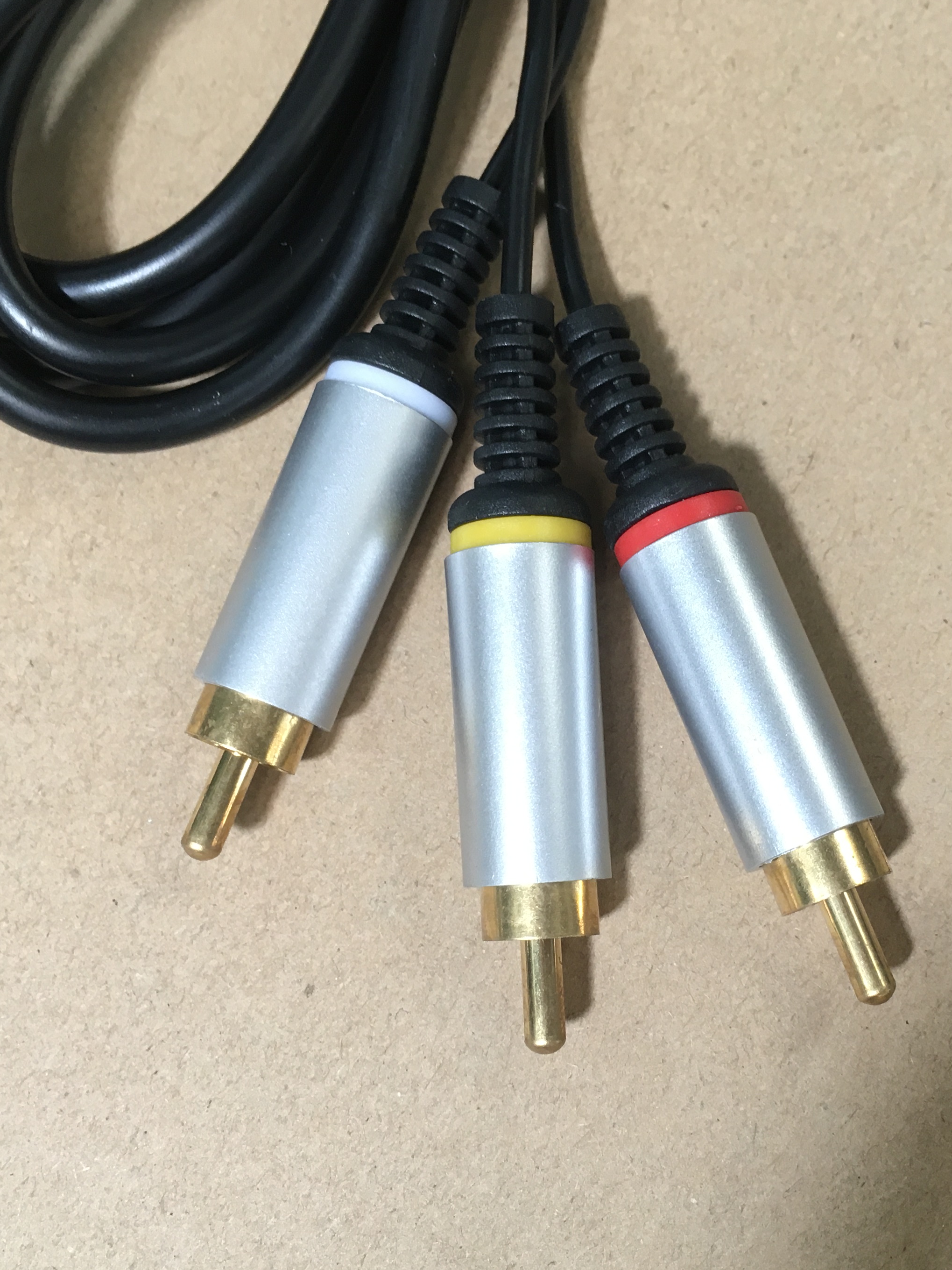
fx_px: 1577
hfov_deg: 33.3
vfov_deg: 43.8
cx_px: 628
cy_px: 688
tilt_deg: -79.1
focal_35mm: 43
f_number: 2.2
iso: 100
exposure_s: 1/33
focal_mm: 4.15
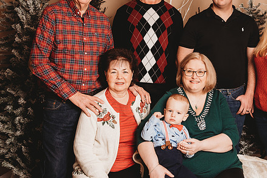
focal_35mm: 53
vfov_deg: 25.5
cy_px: 71
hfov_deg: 37.3
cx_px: 166
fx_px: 393
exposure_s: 1/160
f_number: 4
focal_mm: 40
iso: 100
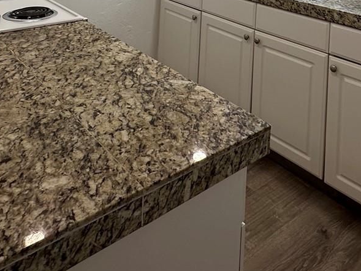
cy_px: -79
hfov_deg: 48.9
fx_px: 396
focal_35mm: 38
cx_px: 200
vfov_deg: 30.2
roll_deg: -2.9
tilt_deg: -0.5
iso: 40
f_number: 2.2
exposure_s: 1/120
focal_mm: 2.22
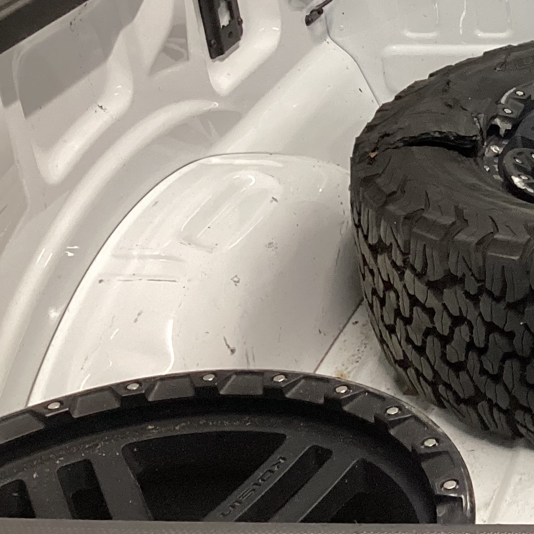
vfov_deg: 21.8
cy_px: 184
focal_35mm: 79
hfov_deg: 19.5
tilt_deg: -28.5
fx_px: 1379
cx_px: 768
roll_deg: +1.0
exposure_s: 1/60
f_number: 2.4
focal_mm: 3.3
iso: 160
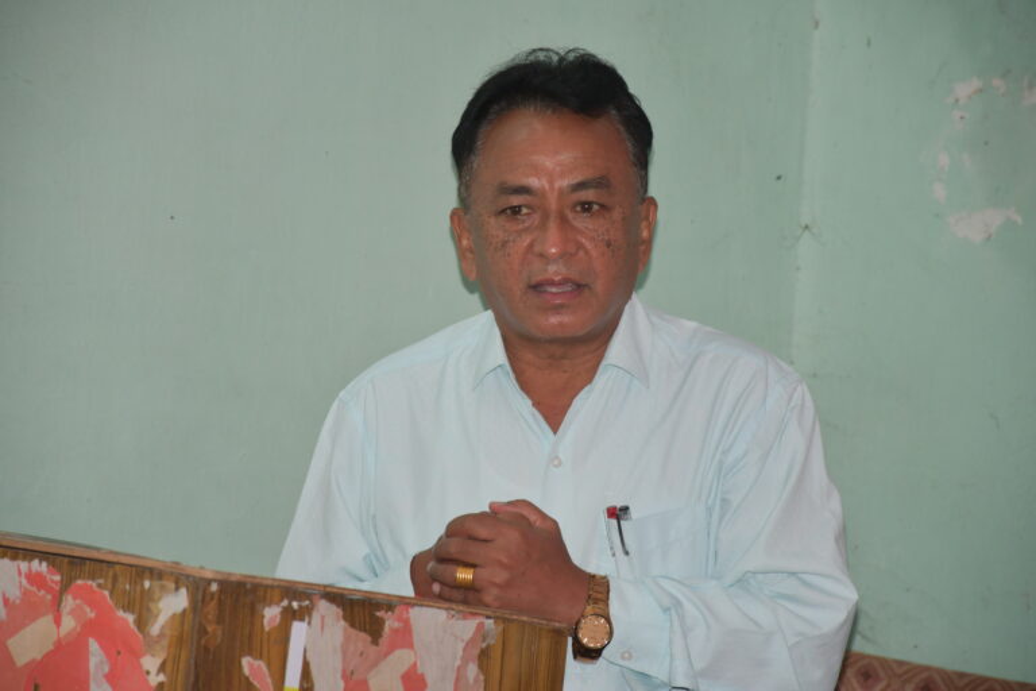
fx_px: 5611
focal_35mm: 195
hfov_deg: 10.5
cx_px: 518
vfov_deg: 7.0
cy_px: 346
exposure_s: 1/60
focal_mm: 130
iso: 640
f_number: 5.6
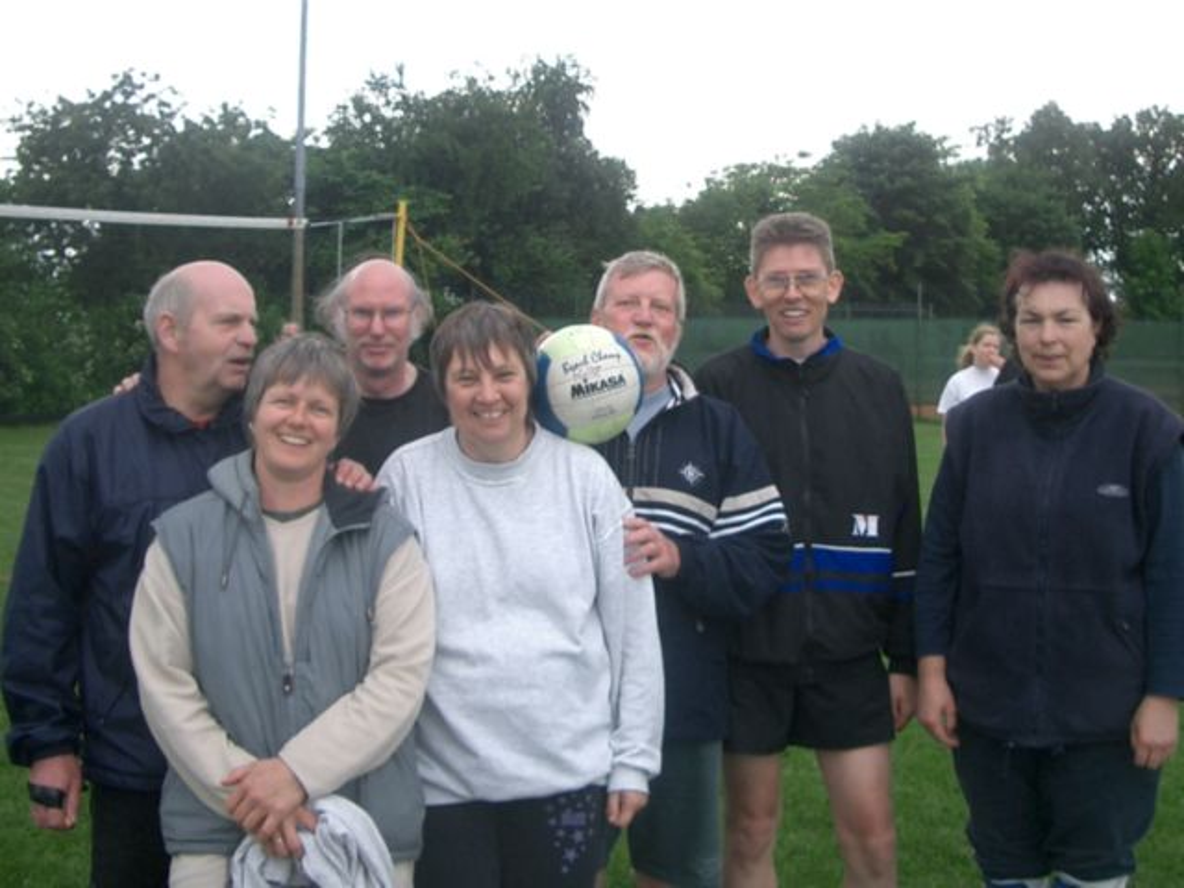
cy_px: 444
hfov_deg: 52.6
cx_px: 592
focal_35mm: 35
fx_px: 1197
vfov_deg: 40.7
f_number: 2.6
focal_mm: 5.8
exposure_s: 1/250
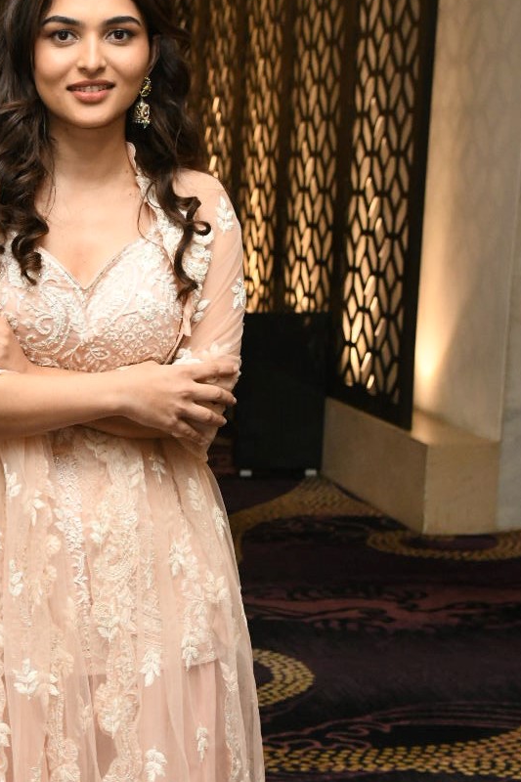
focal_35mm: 81
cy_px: 527
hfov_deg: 16.6
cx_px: 47
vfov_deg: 24.9
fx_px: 1759
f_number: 6.3
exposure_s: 1/125
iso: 4000
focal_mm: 40
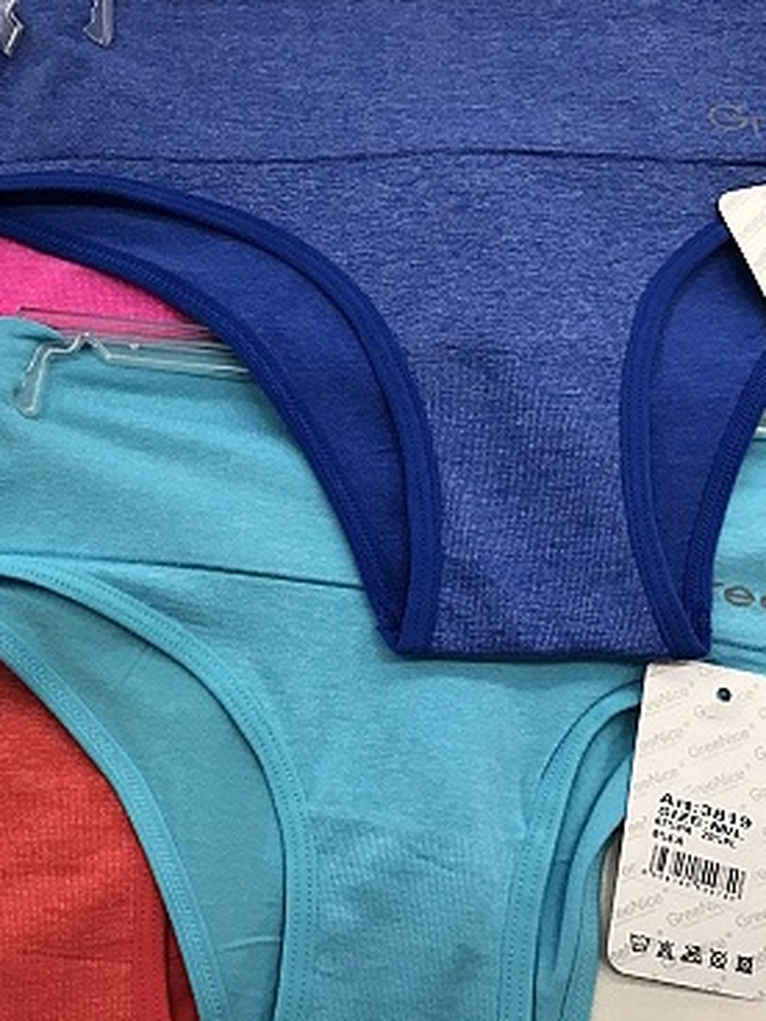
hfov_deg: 37.4
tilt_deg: -70.1
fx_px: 1121
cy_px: 512
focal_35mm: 38
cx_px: 266
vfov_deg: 49.0
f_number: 1.8
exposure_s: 1/33
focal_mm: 3.99
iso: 40
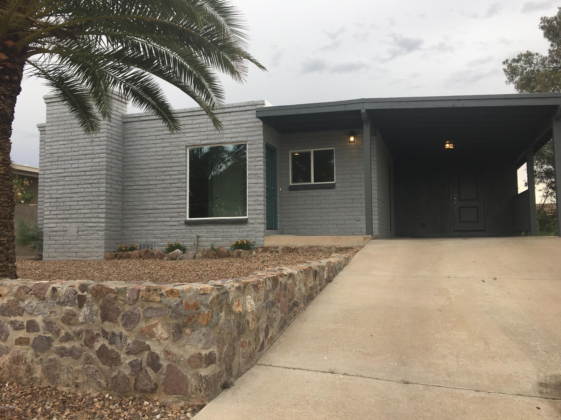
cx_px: 280
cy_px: 210
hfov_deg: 61.7
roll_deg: +0.9
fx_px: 470
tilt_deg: +4.2
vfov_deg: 48.2
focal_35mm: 29
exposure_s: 1/323
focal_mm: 4.15
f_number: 2.2
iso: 25
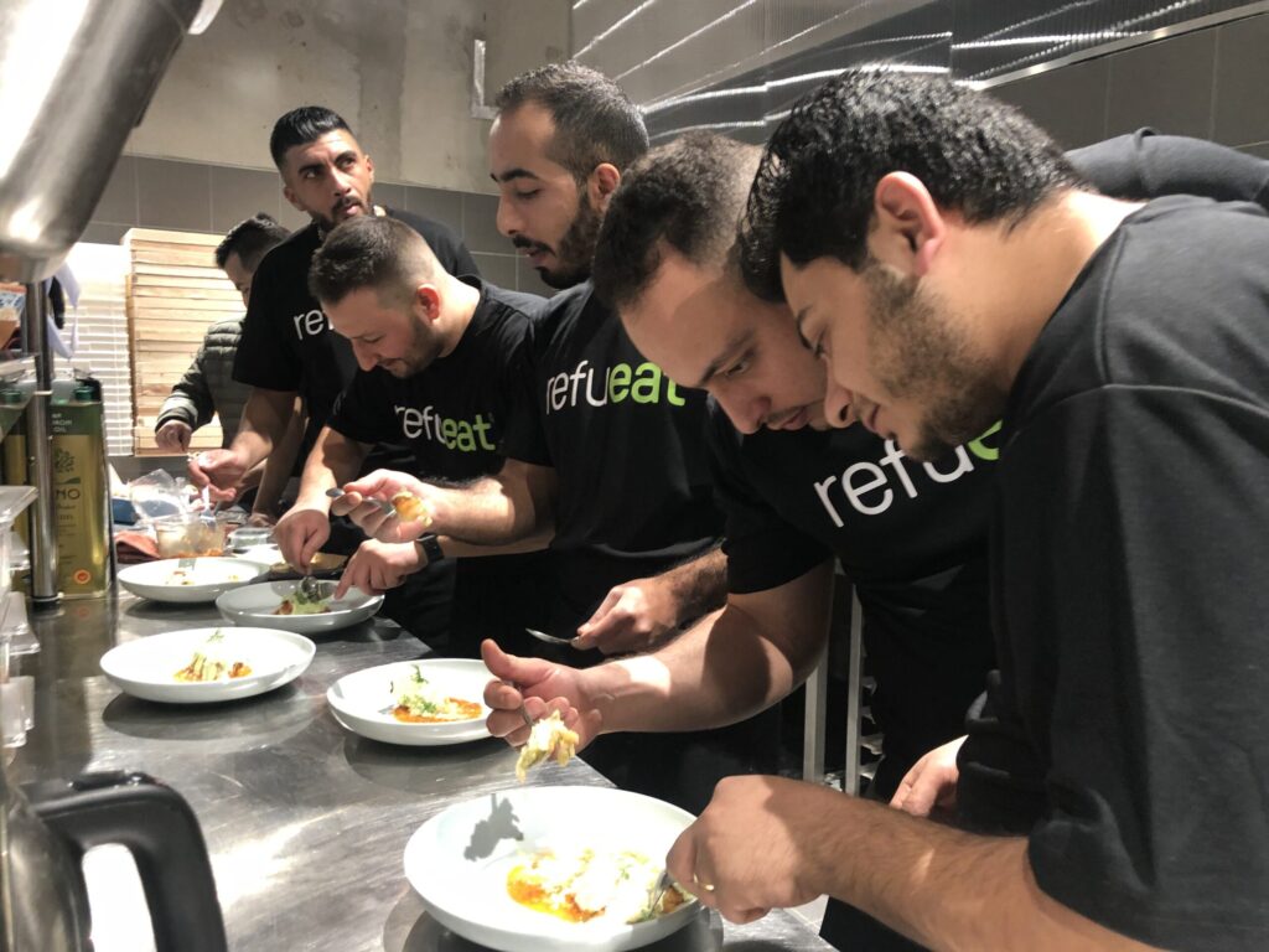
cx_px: 634
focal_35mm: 28
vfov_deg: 49.7
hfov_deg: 63.4
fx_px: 1026
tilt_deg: -6.5
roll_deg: -1.6
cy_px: 476
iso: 80
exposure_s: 1/17
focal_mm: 4
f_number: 1.8
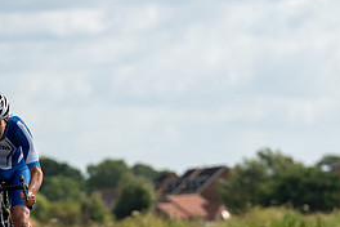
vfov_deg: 2.7
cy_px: 183
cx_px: 3
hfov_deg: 4.0
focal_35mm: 518
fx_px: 4892
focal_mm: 182
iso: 100
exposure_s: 1/1000
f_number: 4.5
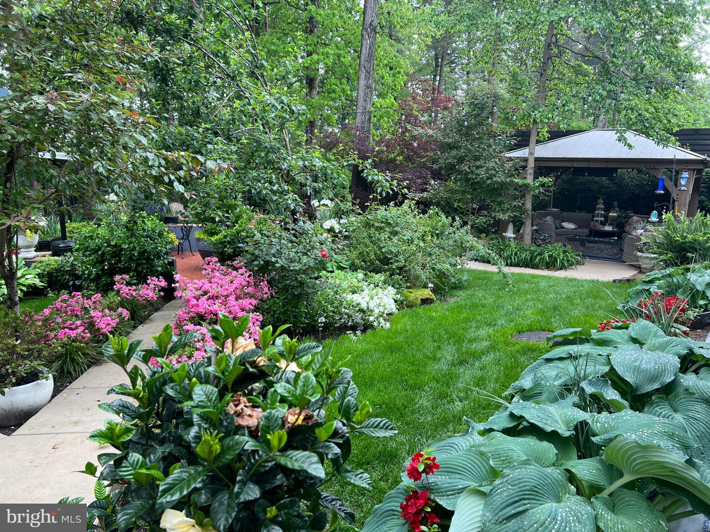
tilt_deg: -12.9
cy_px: 266
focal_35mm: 26
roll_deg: -1.3
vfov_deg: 53.1
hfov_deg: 67.3
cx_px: 355
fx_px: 533
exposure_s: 1/138
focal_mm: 5.7
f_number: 1.5
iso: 32
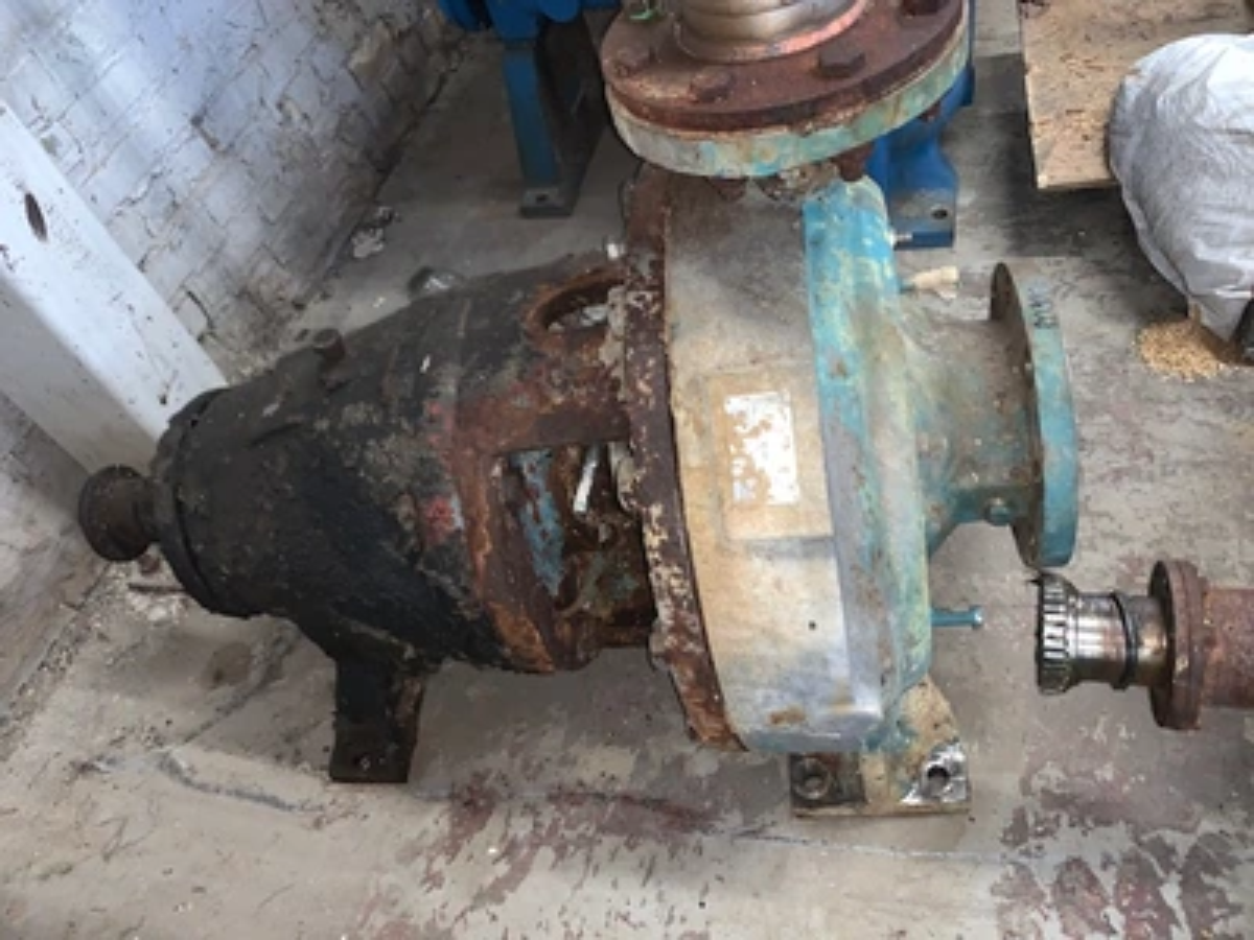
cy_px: 470
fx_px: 942
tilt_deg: -47.8
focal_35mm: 26
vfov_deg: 53.1
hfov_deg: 67.3
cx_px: 627
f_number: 1.8
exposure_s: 1/9
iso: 100
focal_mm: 4.25
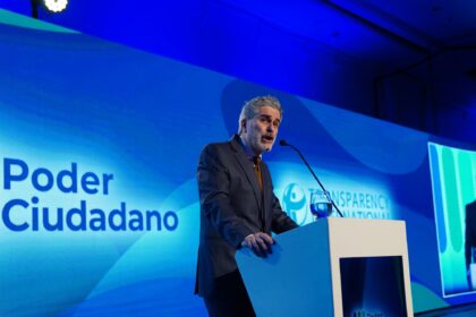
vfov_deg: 30.5
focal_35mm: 44
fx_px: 582
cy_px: 158
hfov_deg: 44.5
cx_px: 238
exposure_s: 1/160
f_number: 2.8
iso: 400
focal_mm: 44
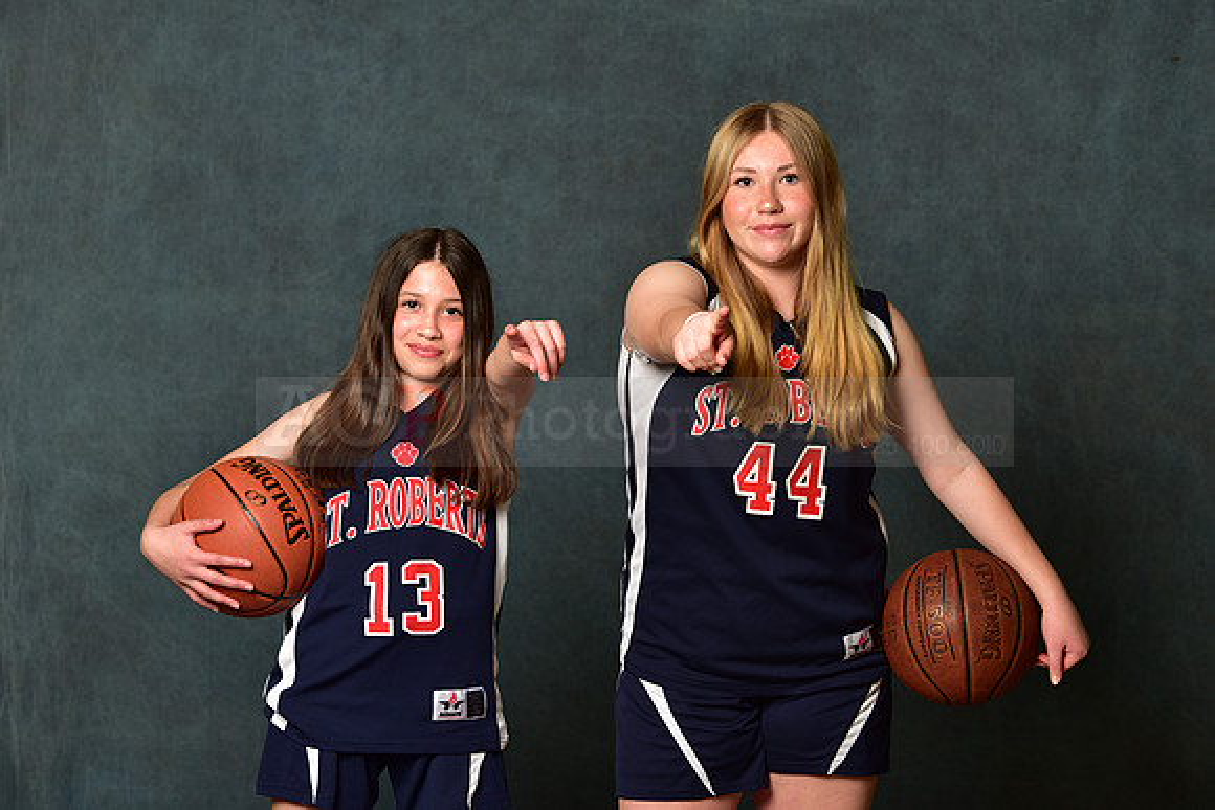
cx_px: 608
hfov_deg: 22.6
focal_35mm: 90
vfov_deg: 15.2
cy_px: 405
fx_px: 3038
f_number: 4.5
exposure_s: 1/200
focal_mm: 90
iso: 200
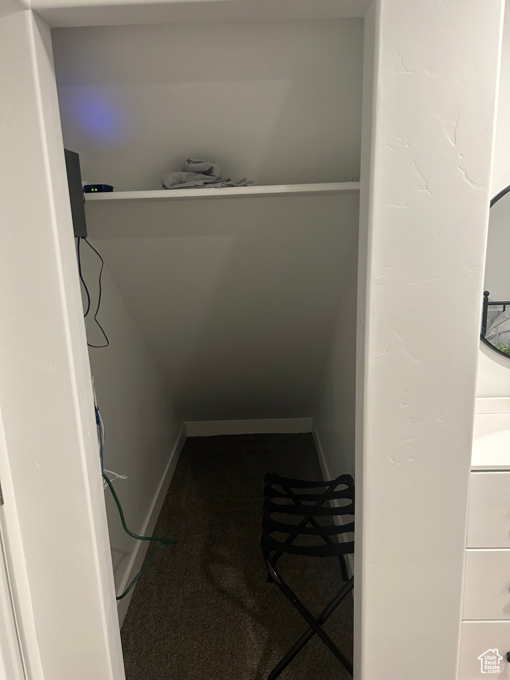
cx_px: 255
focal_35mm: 26
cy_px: 340
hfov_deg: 53.1
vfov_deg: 67.3
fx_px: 511
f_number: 1.5
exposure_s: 1/60
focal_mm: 5.7
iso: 160
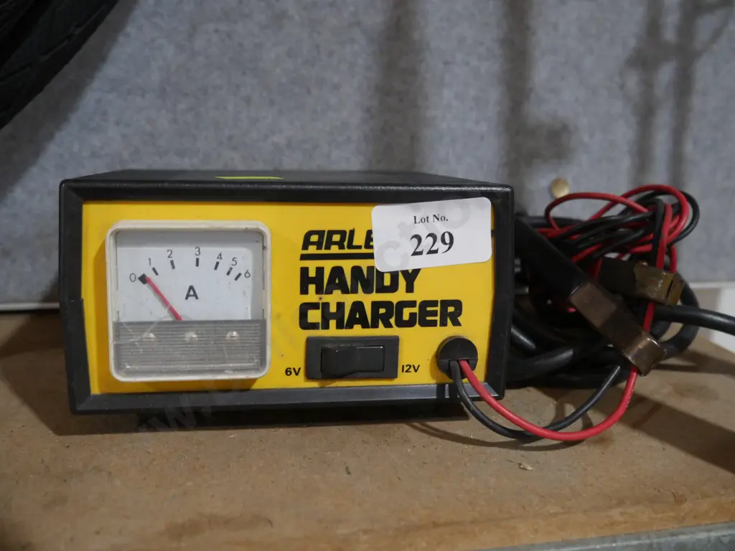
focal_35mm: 36
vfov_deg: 39.7
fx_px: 764
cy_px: 276
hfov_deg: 51.4
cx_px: 368
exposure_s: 1/60
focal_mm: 18
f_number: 4
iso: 1000
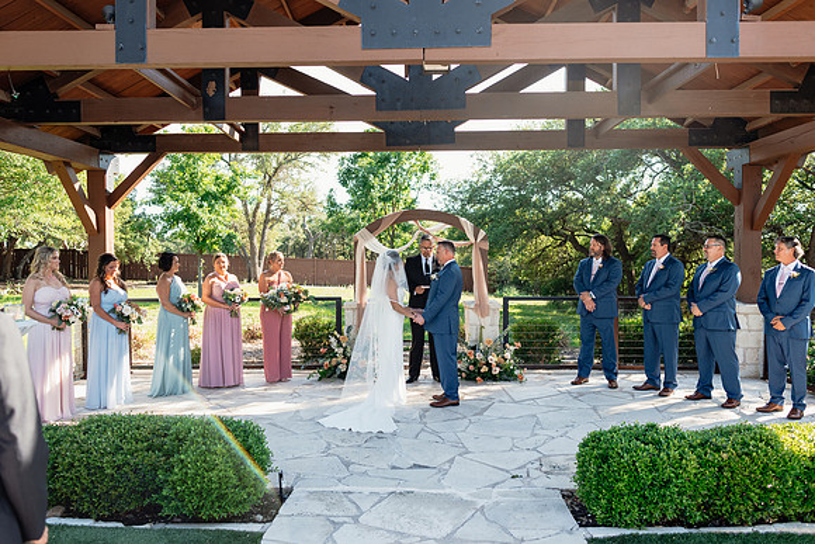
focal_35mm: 28
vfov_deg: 46.4
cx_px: 408
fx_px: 634
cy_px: 272
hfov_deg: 65.5
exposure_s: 1/800
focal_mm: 28
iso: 500
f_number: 4
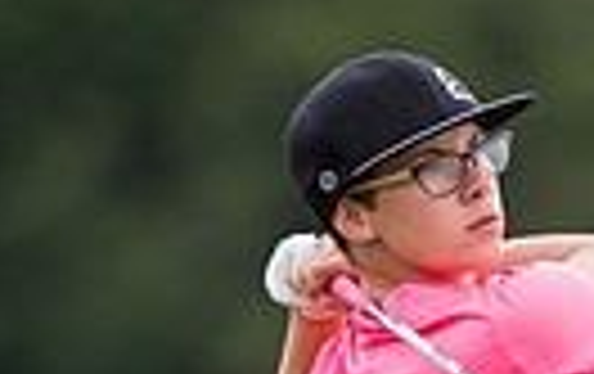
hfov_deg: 2.0
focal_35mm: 1041
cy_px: 757
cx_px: 446
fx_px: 16881
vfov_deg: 1.3
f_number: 4
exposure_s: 1/1600
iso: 400
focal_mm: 300
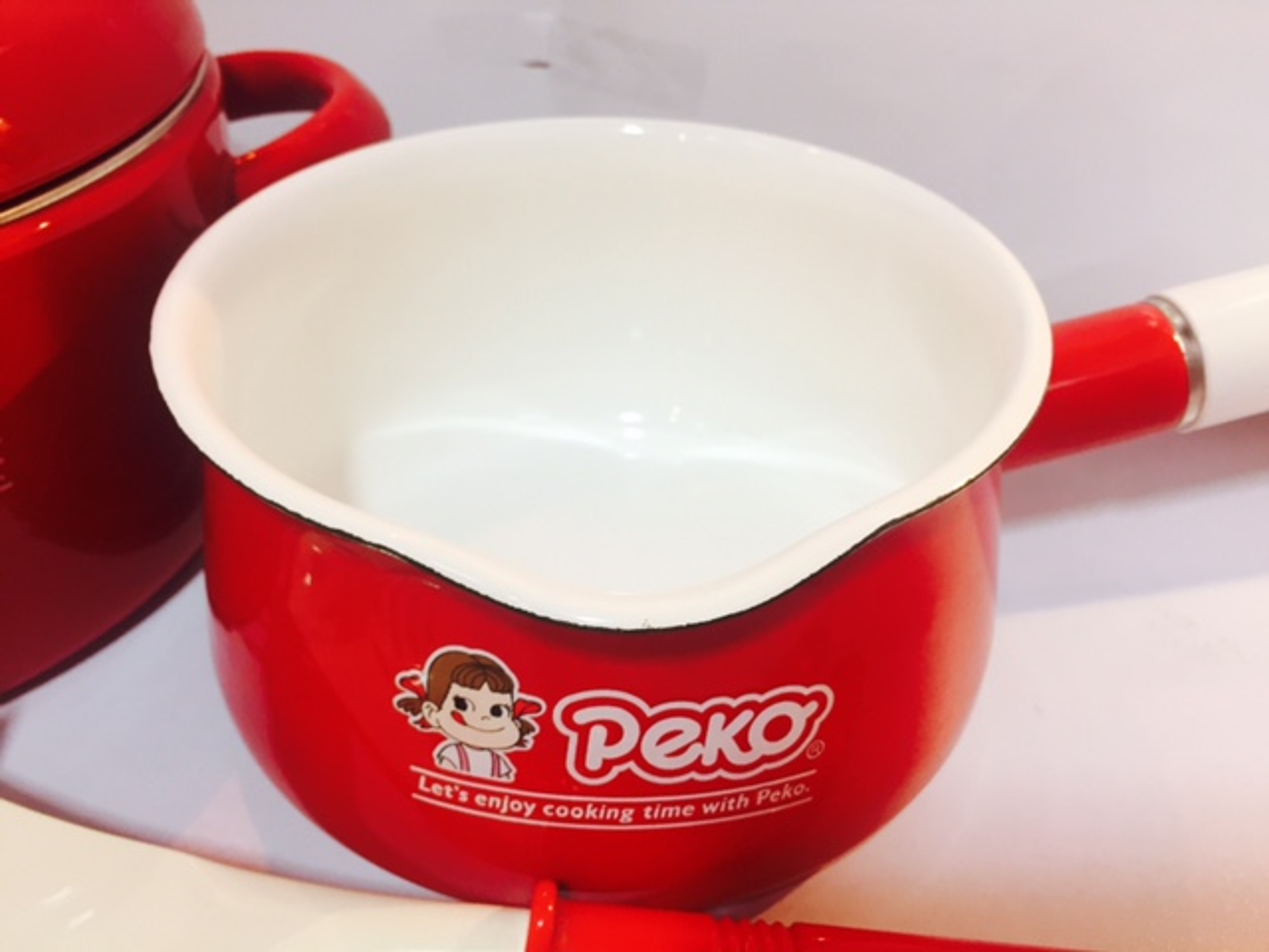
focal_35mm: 29
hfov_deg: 61.7
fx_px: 1063
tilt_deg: -34.0
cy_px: 476
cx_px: 634
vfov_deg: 48.2
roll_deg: -4.0
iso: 80
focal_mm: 4.15
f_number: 2.2
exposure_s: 1/33
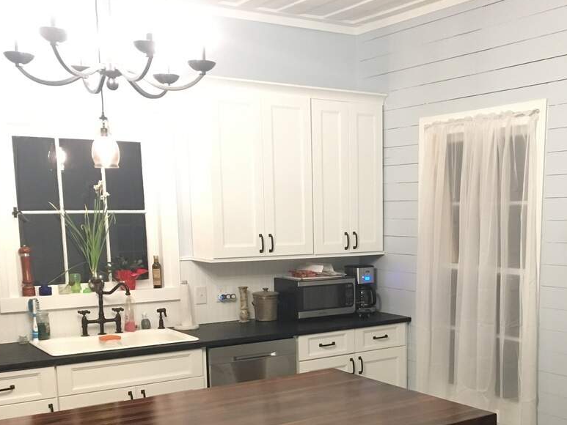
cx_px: 370
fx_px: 737
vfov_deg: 31.6
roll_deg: +1.0
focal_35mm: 45
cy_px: 322
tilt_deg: -8.9
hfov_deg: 41.6
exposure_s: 1/30
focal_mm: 4.15
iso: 200
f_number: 2.2
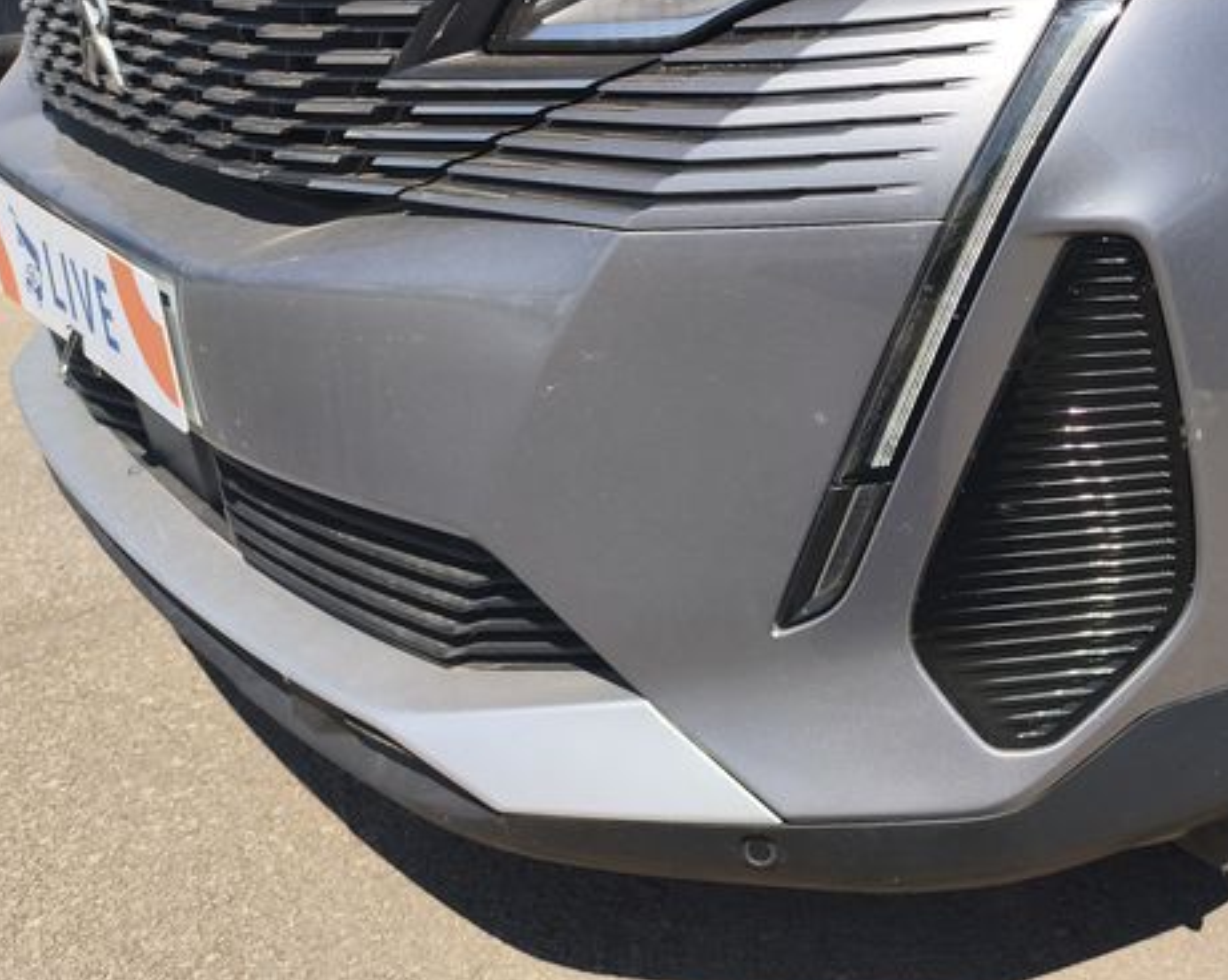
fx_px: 1416
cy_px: 226
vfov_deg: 37.1
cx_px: 1002
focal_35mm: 39
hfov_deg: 44.4
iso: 50
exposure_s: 1/1346
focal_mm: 6.14
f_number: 1.65
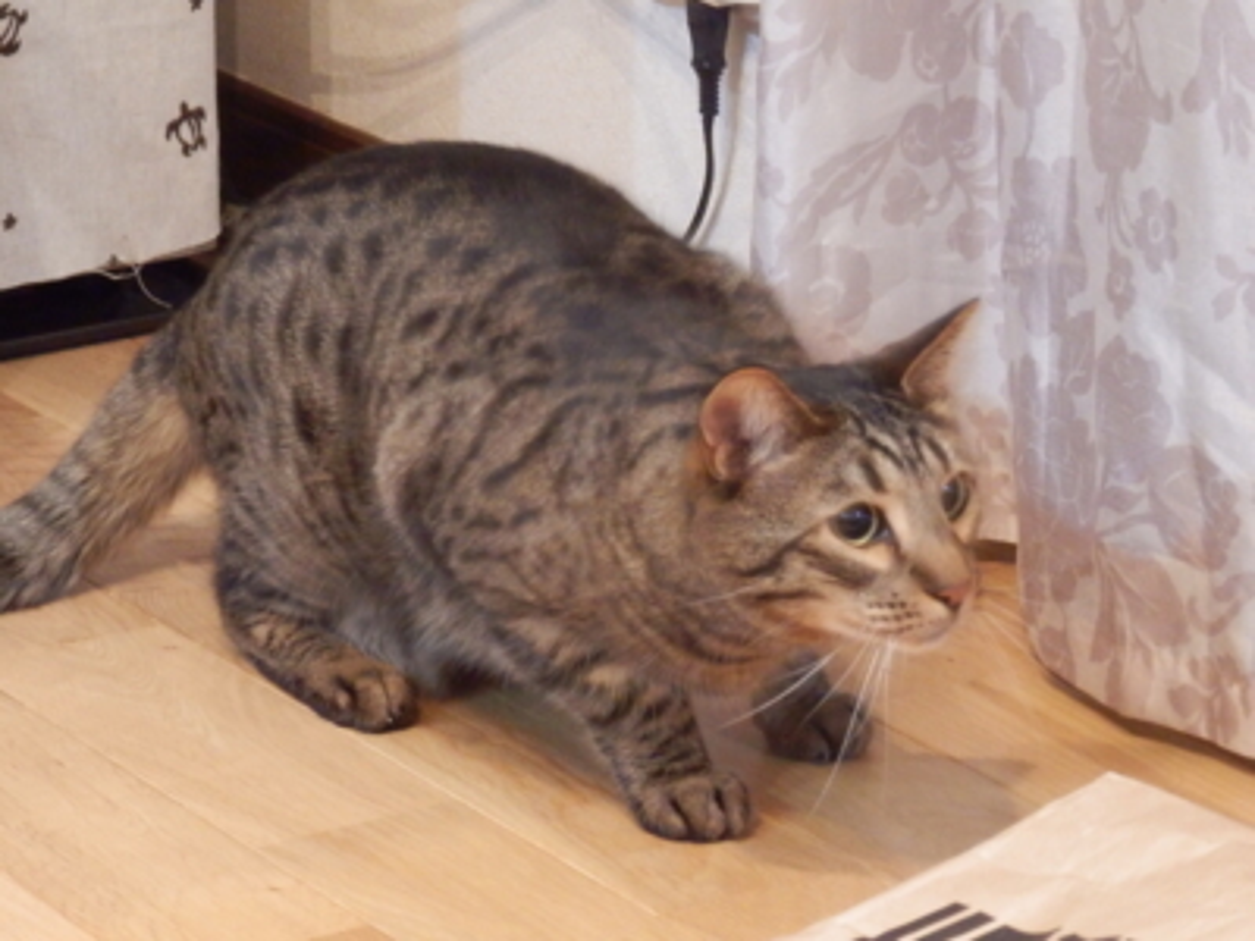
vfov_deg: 9.6
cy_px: 470
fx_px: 5583
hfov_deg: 12.8
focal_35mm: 154
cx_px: 628
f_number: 5.5
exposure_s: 1/4
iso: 1600
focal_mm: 27.5
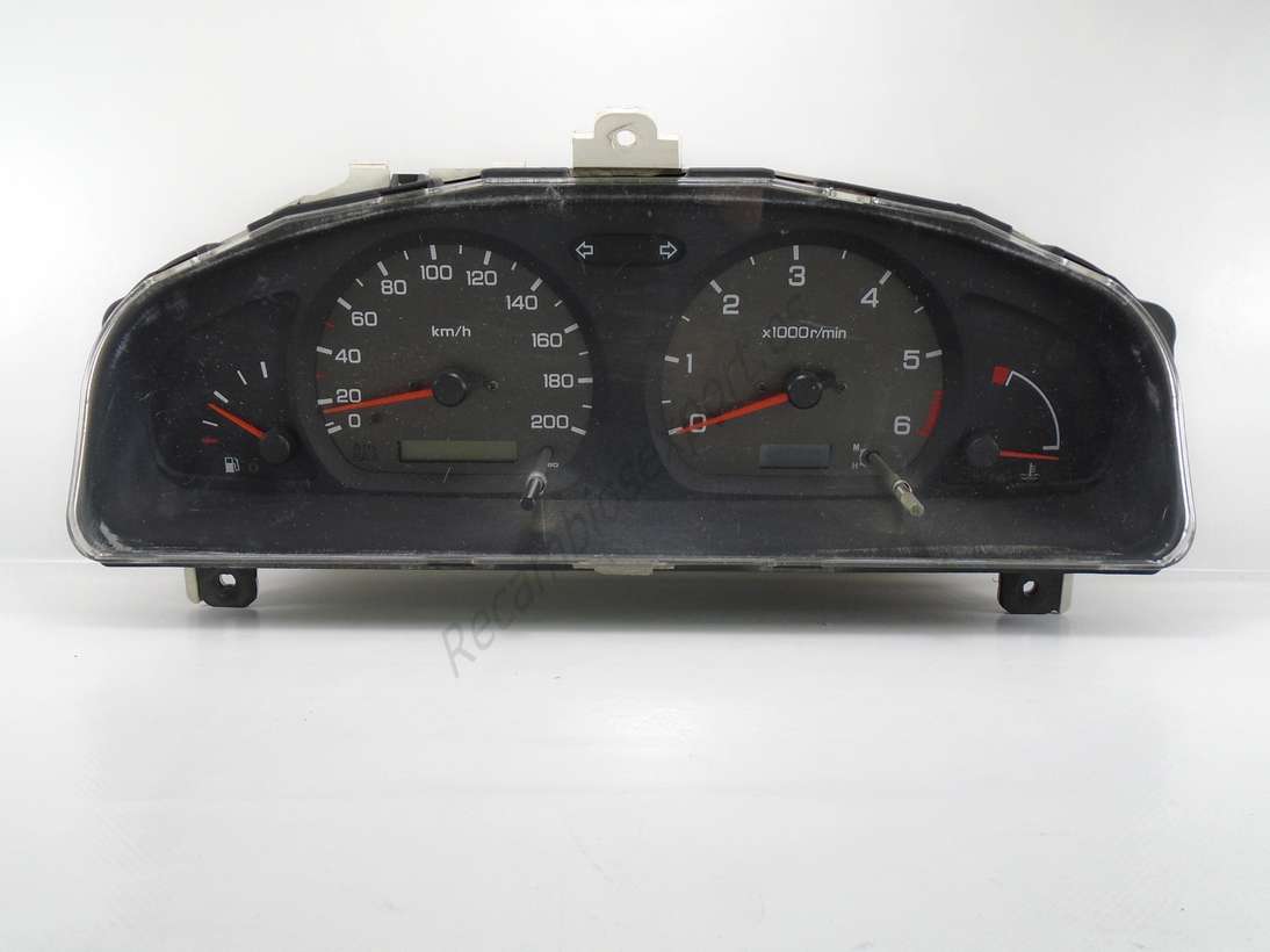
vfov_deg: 53.0
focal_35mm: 26
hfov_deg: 67.3
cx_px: 635
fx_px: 954
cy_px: 476
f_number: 3.2
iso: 100
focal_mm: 4.6
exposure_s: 1/80
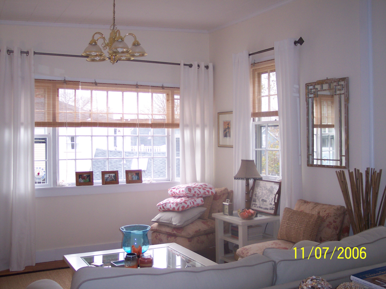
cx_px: 193
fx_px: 423
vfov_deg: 37.7
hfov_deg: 49.0
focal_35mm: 38
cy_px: 144
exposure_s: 1/90
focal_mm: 8
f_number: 2.8
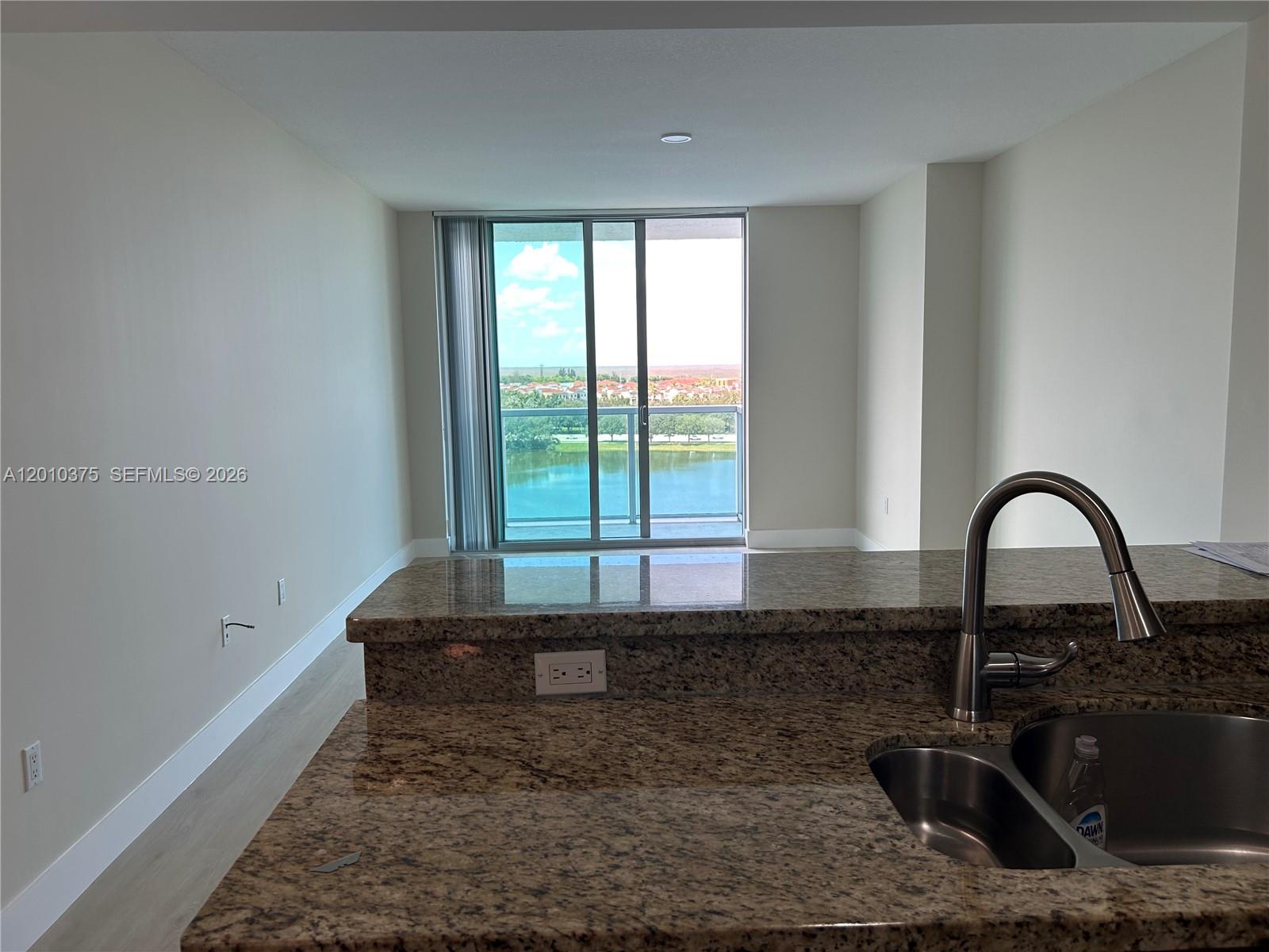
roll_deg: +0.8
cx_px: 634
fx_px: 953
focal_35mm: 26
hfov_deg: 67.3
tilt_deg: -6.9
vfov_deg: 53.1
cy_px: 476
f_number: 1.5
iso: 40
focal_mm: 5.7
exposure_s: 1/232
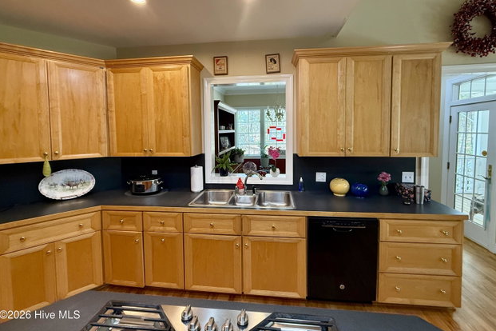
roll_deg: +0.9
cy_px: 141
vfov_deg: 76.8
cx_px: 254
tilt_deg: -3.4
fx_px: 207
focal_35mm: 15
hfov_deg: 100.4
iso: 320
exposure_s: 1/120
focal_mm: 2.22
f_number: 2.2
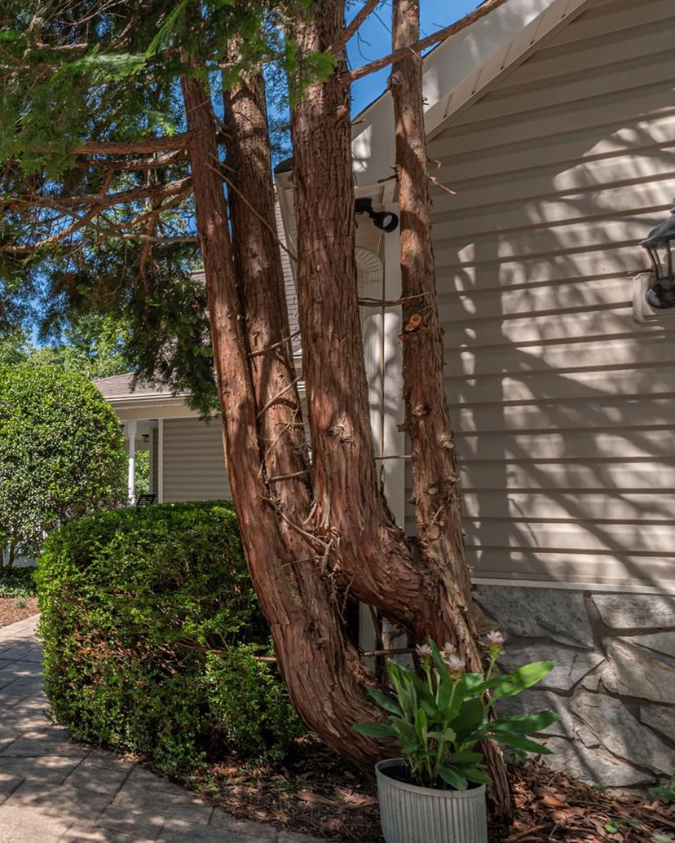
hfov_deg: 40.8
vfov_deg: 65.7
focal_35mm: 26
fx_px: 649
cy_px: 484
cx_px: -110
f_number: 8
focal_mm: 14
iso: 320
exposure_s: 1/800
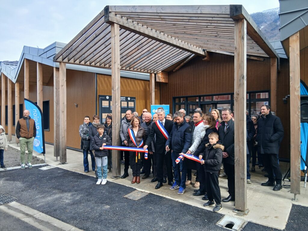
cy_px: 116
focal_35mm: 26
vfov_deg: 53.1
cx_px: 154
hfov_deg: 67.3
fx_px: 231
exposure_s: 1/100
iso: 25
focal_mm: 3.98
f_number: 1.8
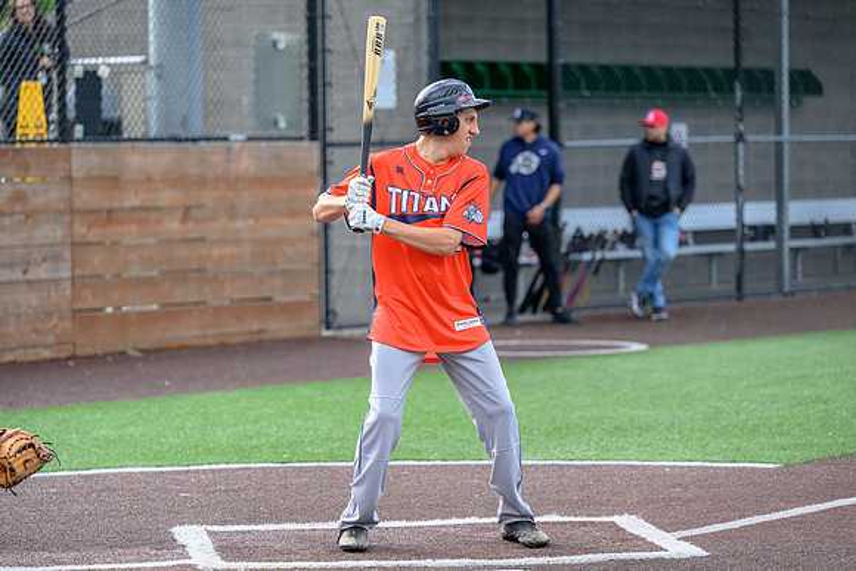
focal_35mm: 130
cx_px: 415
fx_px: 3097
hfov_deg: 15.7
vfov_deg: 10.5
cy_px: 291
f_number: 2.8
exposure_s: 1/2000
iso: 560
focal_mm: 125
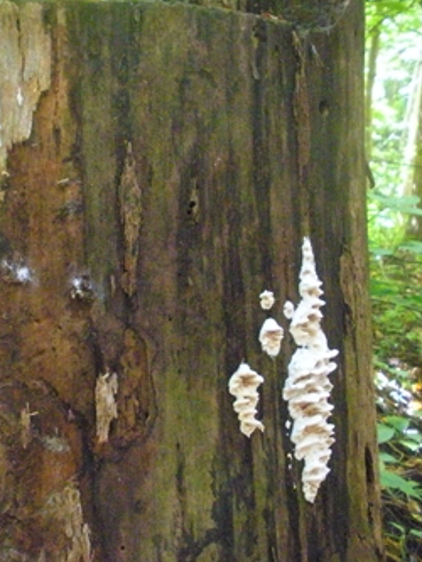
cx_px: 128
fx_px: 877
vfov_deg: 35.5
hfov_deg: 26.8
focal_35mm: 54
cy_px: 274
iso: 1600
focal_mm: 6.3
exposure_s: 1/60
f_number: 3.5
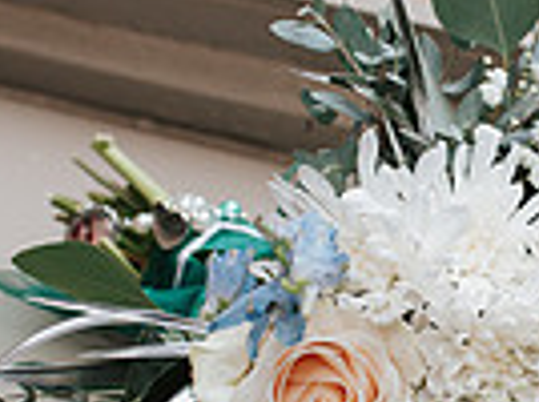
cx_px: 431
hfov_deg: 12.4
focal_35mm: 159
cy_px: 311
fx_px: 2471
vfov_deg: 9.3
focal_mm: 35
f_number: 3.5
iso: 450
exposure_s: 1/200
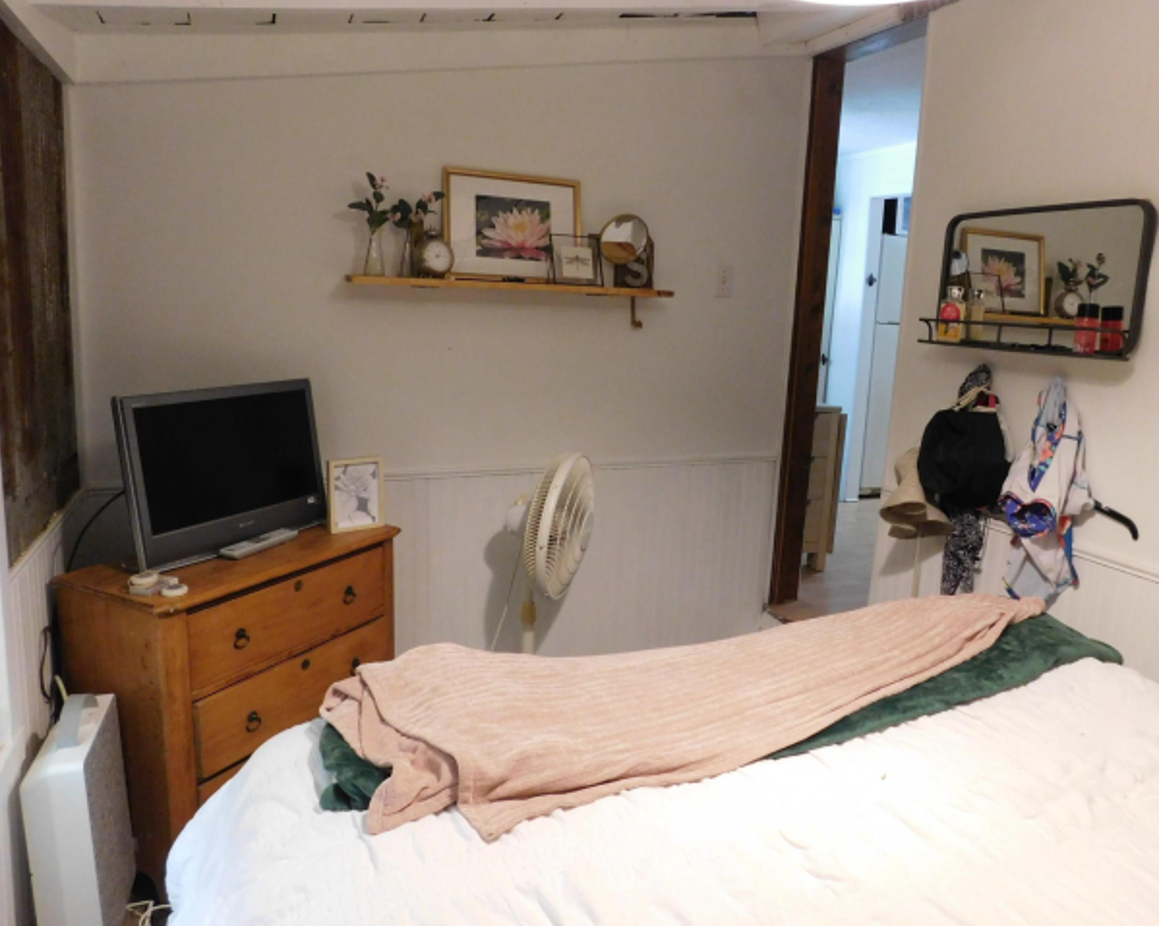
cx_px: 638
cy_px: 450
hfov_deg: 67.9
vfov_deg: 56.8
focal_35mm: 25
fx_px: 857
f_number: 3
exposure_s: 1/20
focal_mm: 4
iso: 400
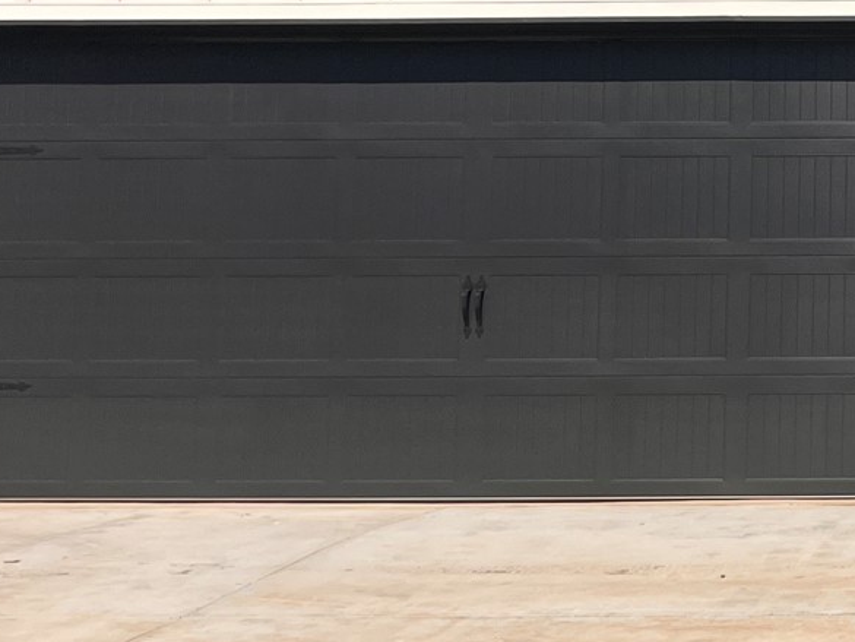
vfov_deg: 16.2
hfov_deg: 19.7
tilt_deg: +5.1
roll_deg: -0.2
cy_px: 174
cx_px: 1124
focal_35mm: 91
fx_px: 2248
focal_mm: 5.7
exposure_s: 1/9434
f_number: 1.5
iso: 50
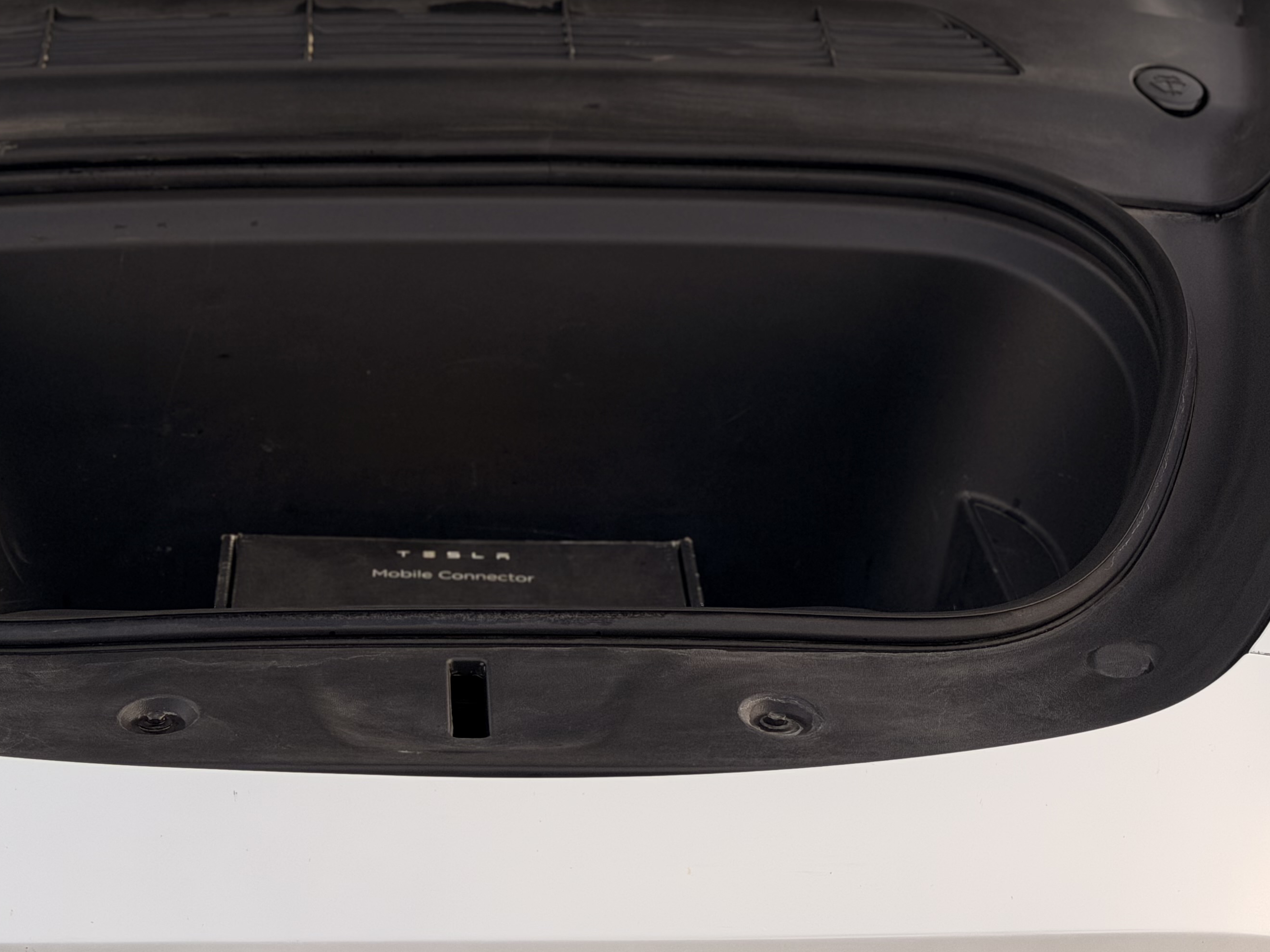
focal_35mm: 73
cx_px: 431
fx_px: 2678
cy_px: 319
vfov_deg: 20.1
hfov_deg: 26.5
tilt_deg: -18.4
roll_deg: +0.1
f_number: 1.78
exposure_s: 1/167
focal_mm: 6.76
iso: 64
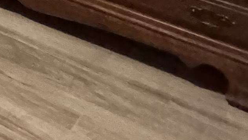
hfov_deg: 15.5
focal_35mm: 97
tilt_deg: -0.7
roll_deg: -0.3
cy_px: -325
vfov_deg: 9.1
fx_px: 638
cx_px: -300
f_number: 2.2
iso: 1000
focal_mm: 2.22
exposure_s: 1/60
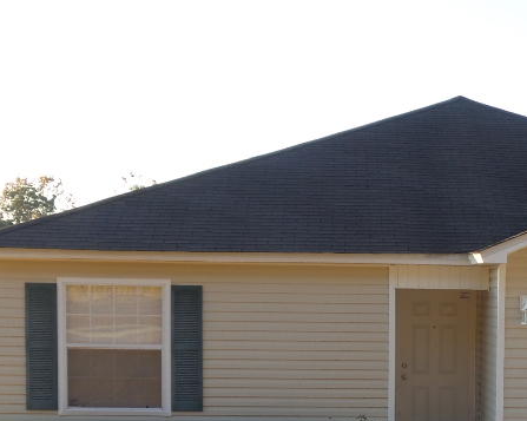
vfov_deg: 16.0
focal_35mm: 94
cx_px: 467
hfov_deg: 20.0
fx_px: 1465
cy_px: 423
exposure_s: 1/200
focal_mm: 7.5
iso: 100
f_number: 4
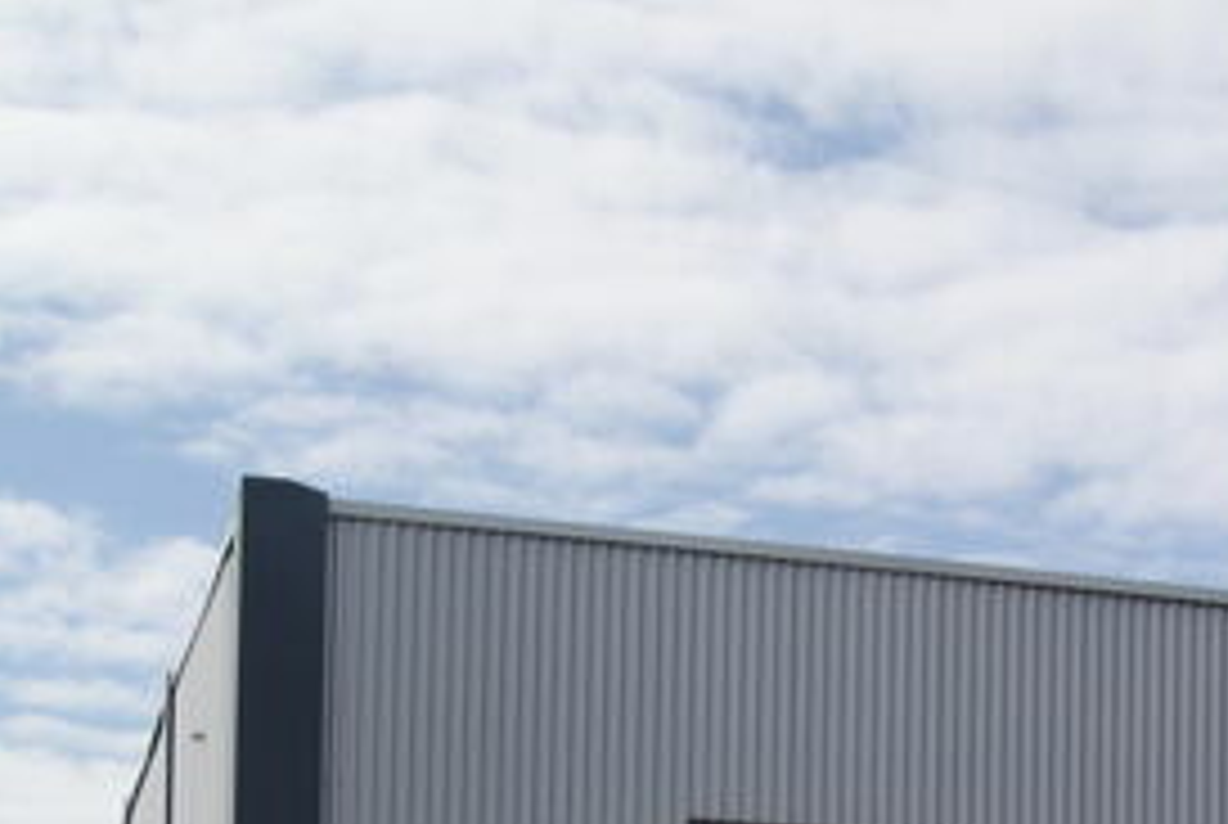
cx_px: 1723
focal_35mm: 116
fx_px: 3963
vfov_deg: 11.3
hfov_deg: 16.4
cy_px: 1335
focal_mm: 22
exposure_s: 1/160
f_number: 10
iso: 100
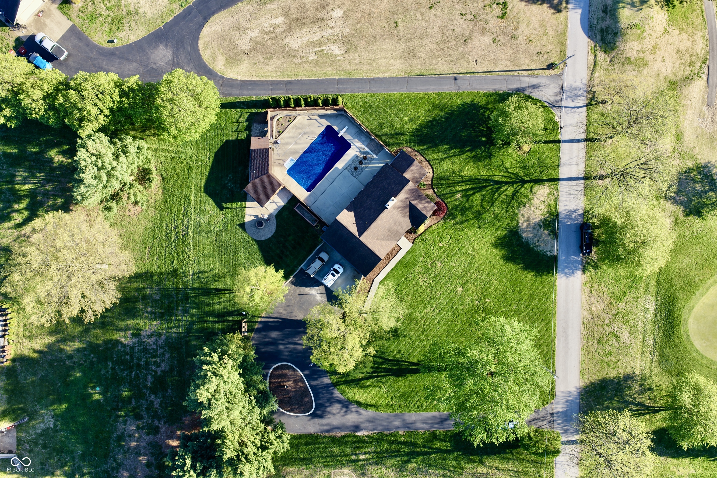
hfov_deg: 65.5
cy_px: 239
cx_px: 358
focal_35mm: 28
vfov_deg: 46.4
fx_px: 558
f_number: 2.8
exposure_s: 1/240
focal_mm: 14.45
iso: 100
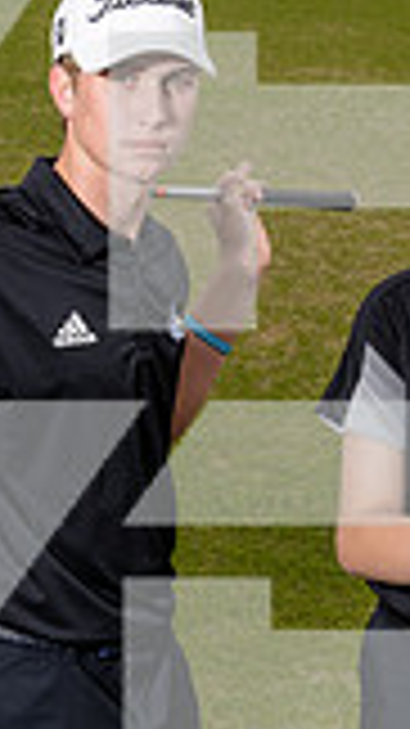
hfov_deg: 8.9
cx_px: 36
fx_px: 2612
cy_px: 641
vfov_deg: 15.7
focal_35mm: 135
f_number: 9
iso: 160
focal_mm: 36
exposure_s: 1/250
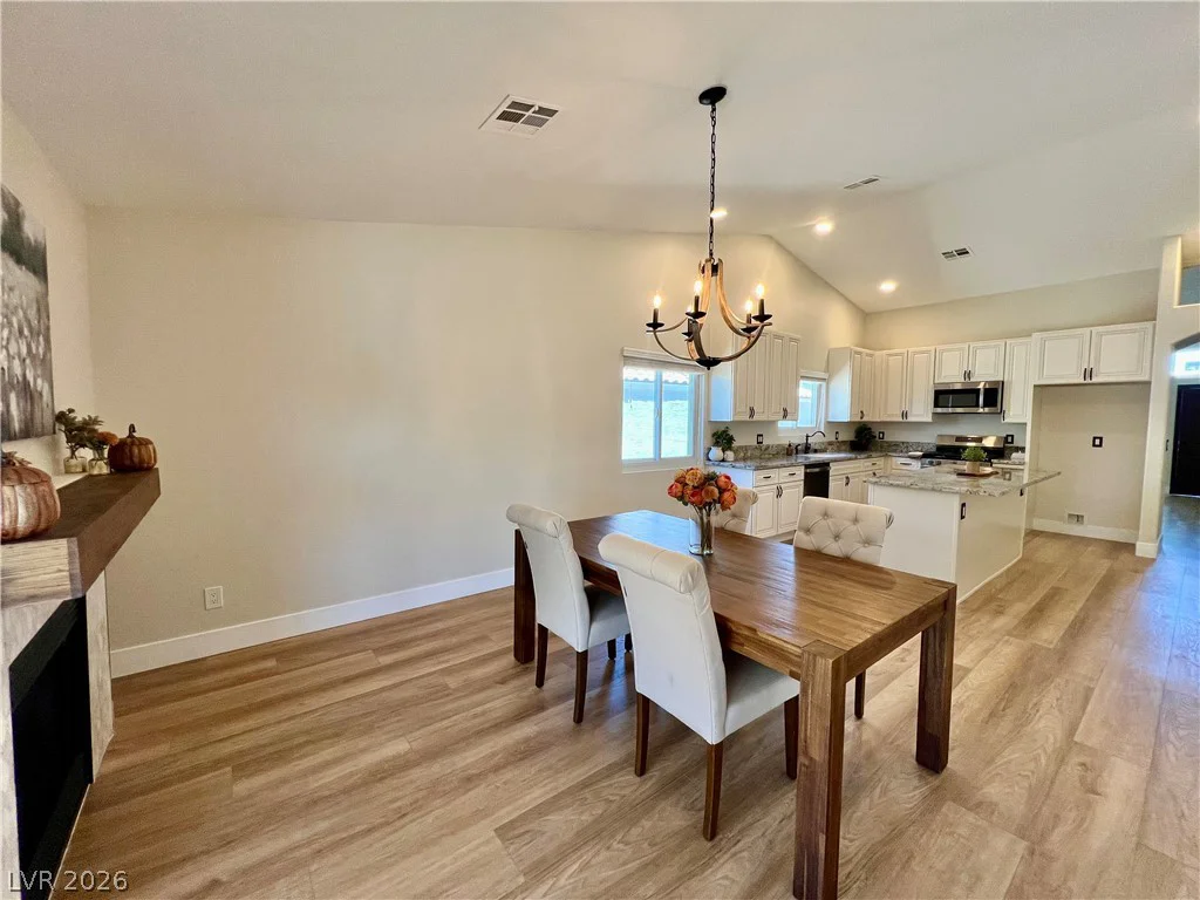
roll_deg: -0.6
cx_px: 600
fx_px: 451
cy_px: 450
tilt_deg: -4.2
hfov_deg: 106.2
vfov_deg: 89.9
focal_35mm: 13
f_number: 1.8
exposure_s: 1/120
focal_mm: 1.57
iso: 125
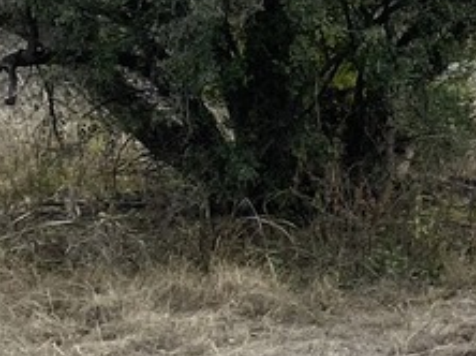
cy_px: 212
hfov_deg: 11.7
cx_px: 976
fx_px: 2060
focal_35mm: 150
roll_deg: -0.8
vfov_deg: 9.9
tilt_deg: -5.4
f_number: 1.8
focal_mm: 4.25
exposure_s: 1/2028
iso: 32
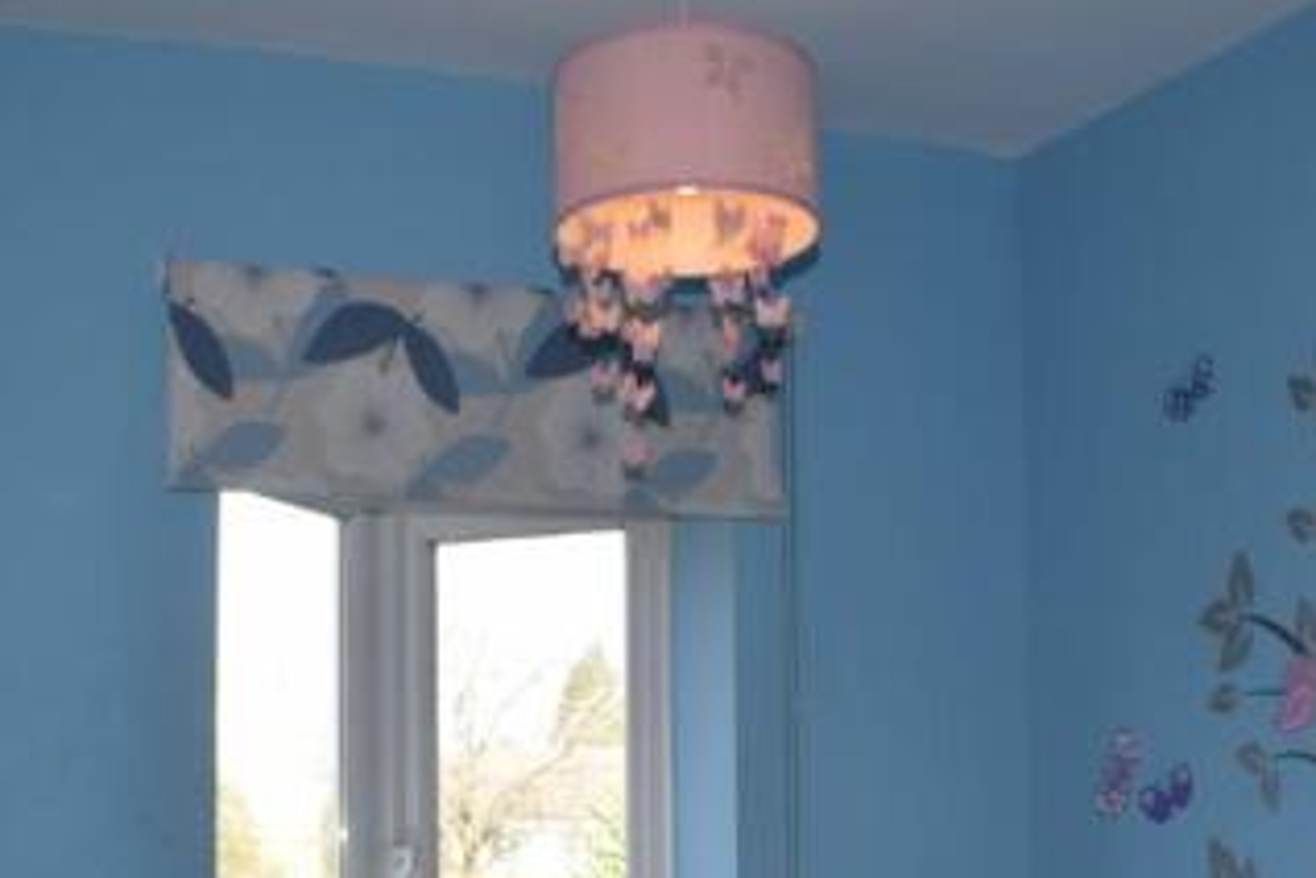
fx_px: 2486
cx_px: 623
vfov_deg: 19.5
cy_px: 835
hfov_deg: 29.6
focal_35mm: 68
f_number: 5.6
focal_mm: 22
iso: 220
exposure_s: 1/125
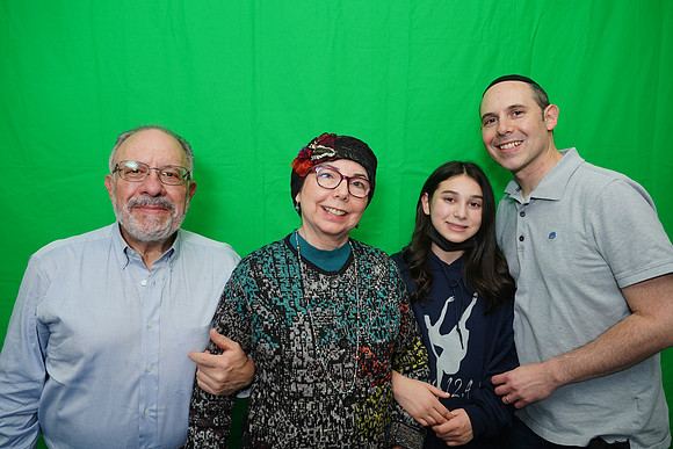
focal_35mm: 29
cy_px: 224
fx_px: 542
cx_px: 336
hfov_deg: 63.6
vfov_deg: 45.0
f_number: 5.6
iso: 400
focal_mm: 29
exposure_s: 1/125
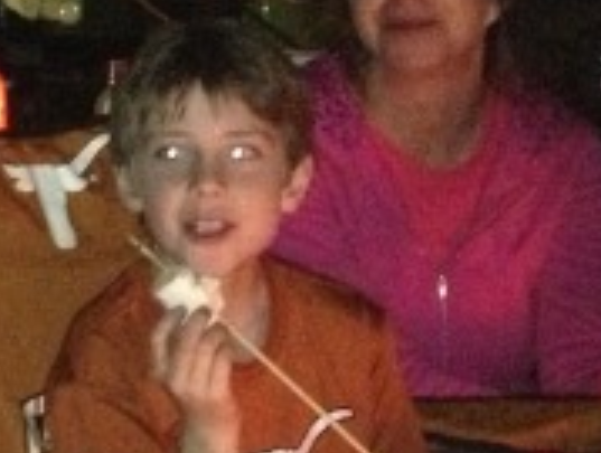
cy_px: -50
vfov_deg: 9.4
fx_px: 2714
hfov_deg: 12.0
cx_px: -349
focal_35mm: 156
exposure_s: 1/16
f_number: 2.4
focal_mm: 4.28
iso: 800
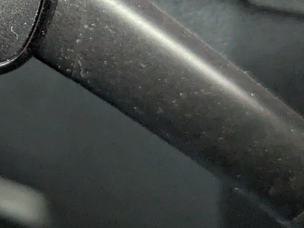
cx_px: -125
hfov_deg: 13.3
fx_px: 1247
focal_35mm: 142
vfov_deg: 10.3
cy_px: -24
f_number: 1.85
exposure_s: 1/26
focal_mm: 6.81
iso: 576
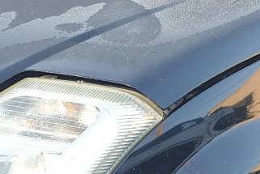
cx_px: 155
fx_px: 874
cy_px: 95
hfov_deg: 16.9
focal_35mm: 121
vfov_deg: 11.3
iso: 50
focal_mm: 4.3
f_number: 2.4
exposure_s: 1/102
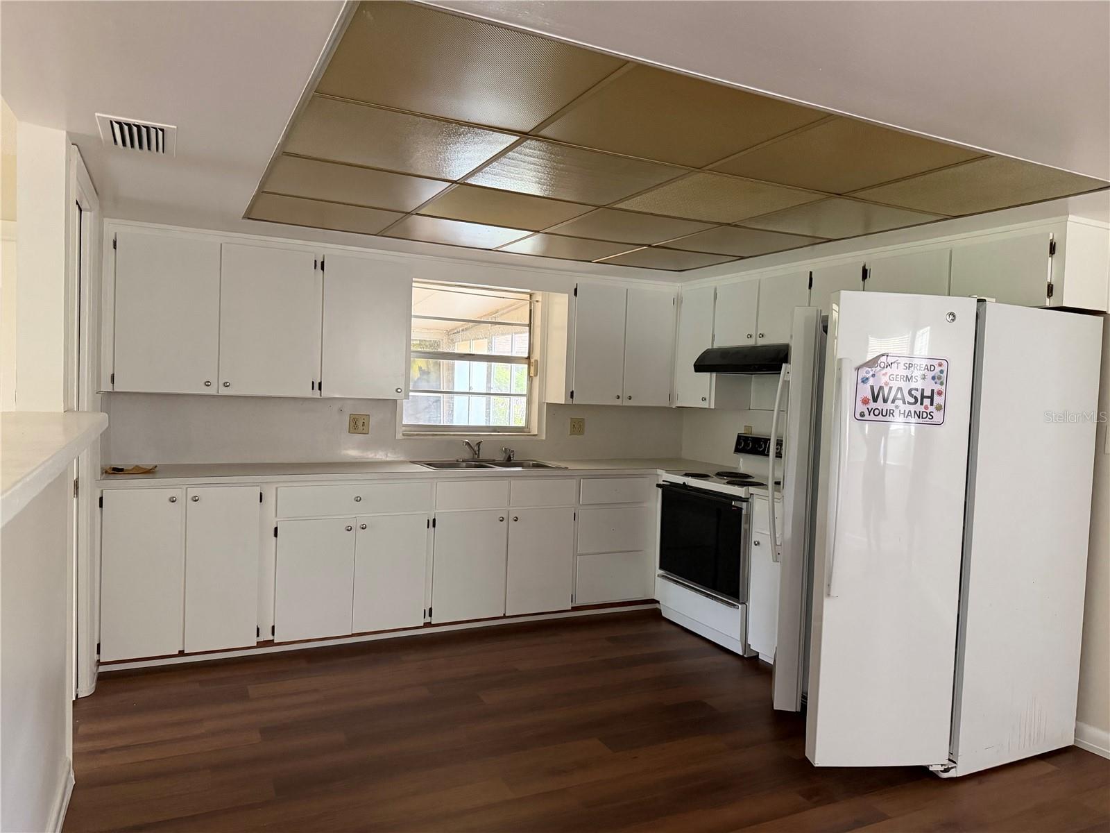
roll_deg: -1.5
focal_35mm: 24
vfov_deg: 56.8
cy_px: 416
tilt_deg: -2.9
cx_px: 555
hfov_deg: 71.6
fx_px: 770
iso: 800
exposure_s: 1/51
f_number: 1.78
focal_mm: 6.76
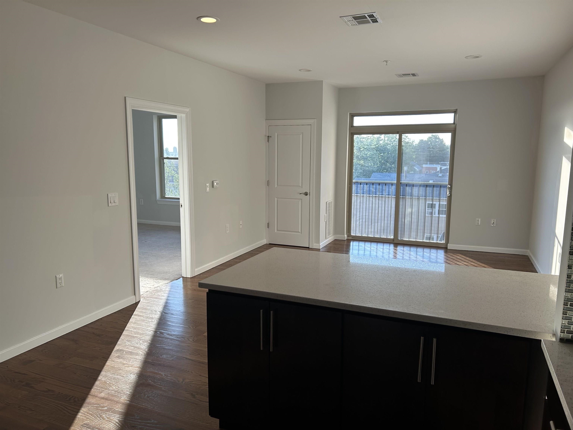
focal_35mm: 26
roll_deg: -1.1
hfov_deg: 67.3
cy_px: 215
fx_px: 430
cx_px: 286
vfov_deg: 53.1
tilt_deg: -6.9
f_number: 1.5
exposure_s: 1/278
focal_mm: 5.7
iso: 40
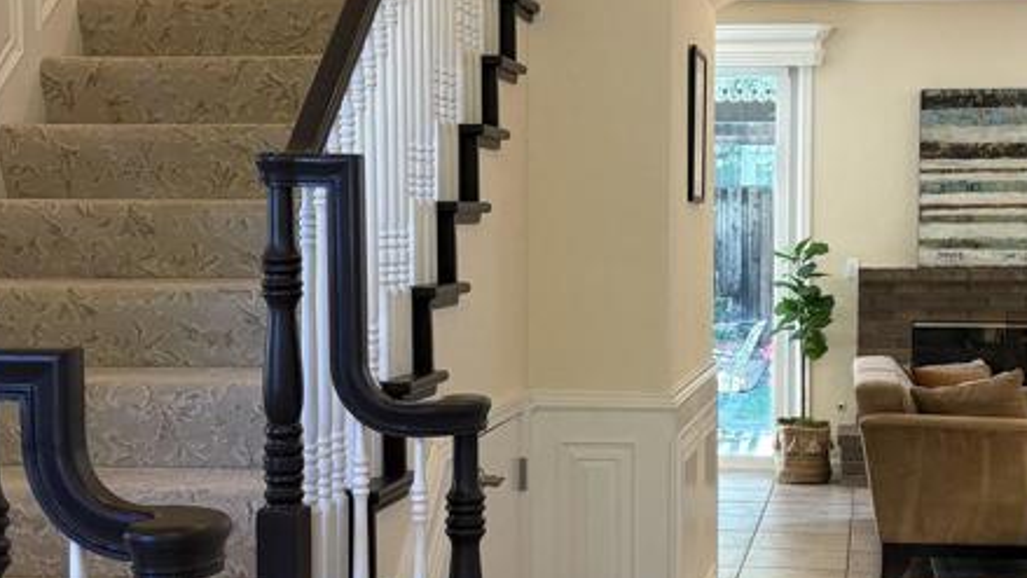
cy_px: 349
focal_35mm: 66
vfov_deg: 18.2
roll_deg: -0.1
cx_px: 678
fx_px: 1797
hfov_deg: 31.7
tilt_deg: -3.6
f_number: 1.6
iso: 125
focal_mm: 5.96
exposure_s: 1/60
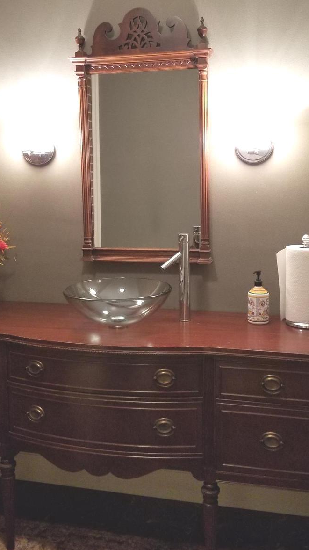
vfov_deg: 53.9
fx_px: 539
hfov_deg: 32.0
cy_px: 246
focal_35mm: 37
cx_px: 159
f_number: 1.7
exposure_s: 1/40
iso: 160
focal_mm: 4.25
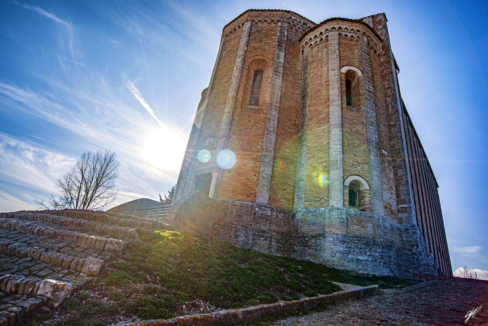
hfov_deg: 84.0
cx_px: 244
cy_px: 163
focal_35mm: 20
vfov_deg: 62.0
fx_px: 271
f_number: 9
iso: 100
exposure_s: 1/320
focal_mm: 20
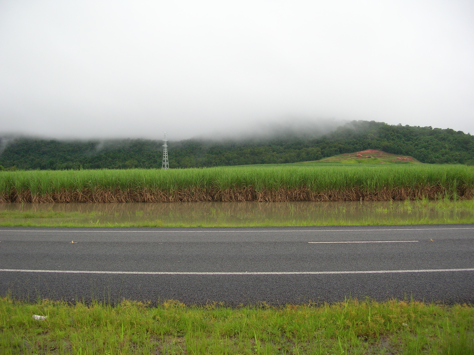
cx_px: 237
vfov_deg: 40.7
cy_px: 178
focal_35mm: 35
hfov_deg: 52.6
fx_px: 479
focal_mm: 5.8
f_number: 2.8
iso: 71
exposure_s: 1/122
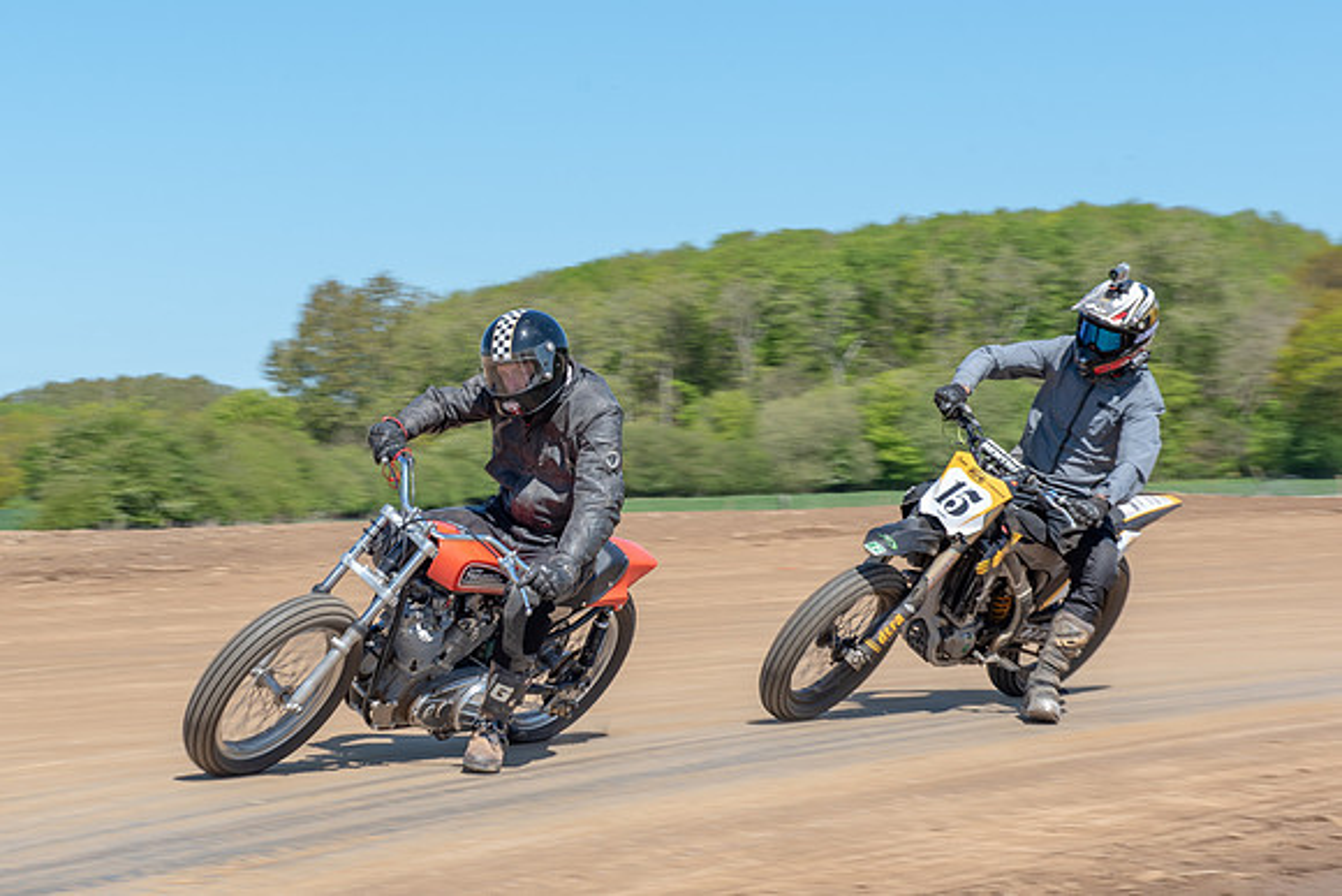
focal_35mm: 100
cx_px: 383
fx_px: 3728
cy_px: 552
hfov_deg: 20.3
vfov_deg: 13.7
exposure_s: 1/160
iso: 100
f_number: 8
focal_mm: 70
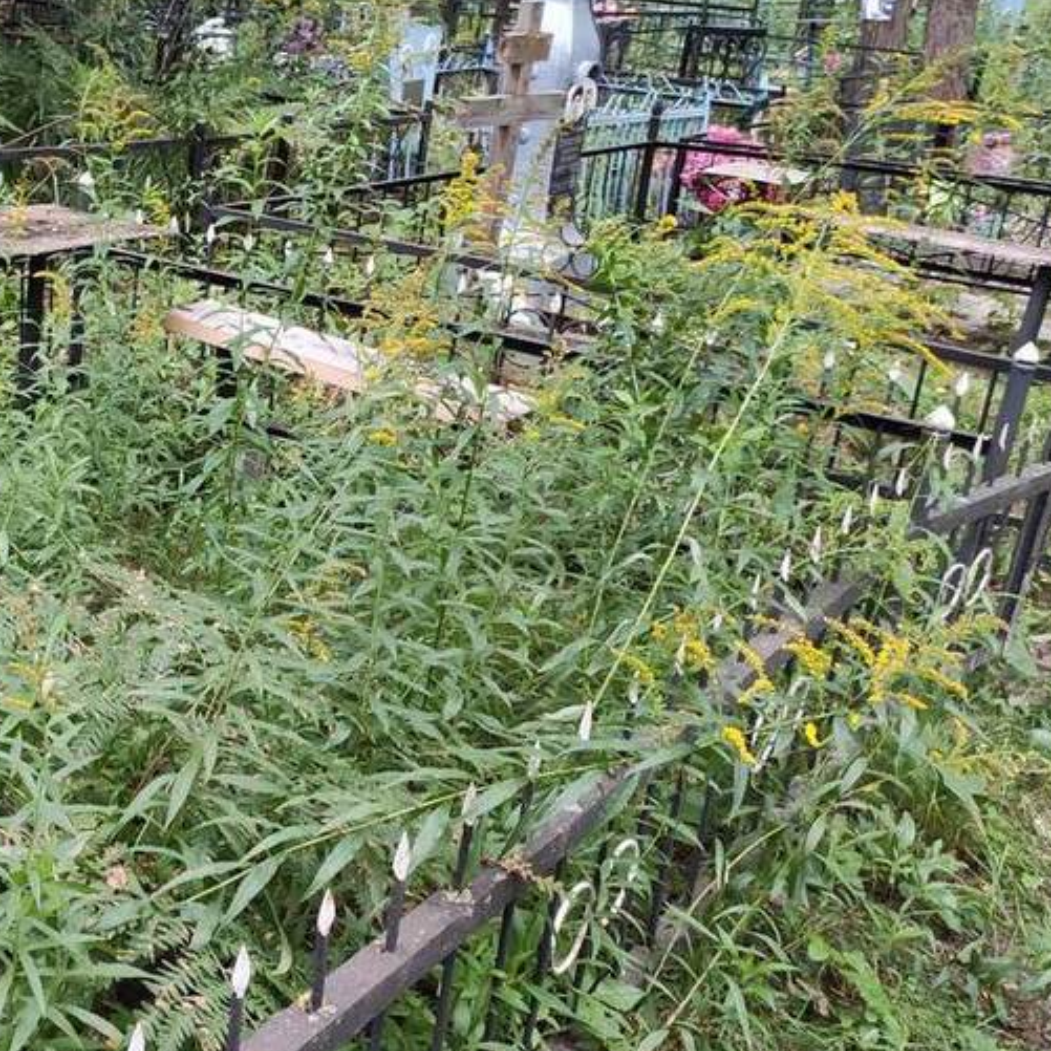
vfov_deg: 36.1
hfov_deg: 34.1
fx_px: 1614
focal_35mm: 47
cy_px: 548
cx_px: 103
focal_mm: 4.77
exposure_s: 1/40
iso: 442
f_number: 1.75
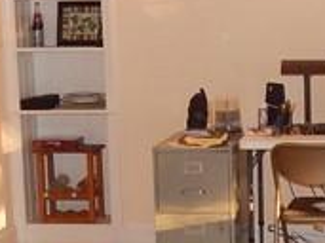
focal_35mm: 138
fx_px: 1295
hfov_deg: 14.1
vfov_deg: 10.7
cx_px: 336
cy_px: 215
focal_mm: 4
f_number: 3
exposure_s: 1/30
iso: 200
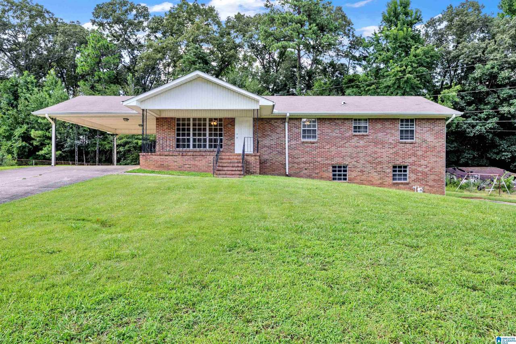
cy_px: 172
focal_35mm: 22
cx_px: 258
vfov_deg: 56.1
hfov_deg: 77.3
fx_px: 322
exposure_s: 1/100
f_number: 8
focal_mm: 22.5
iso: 100
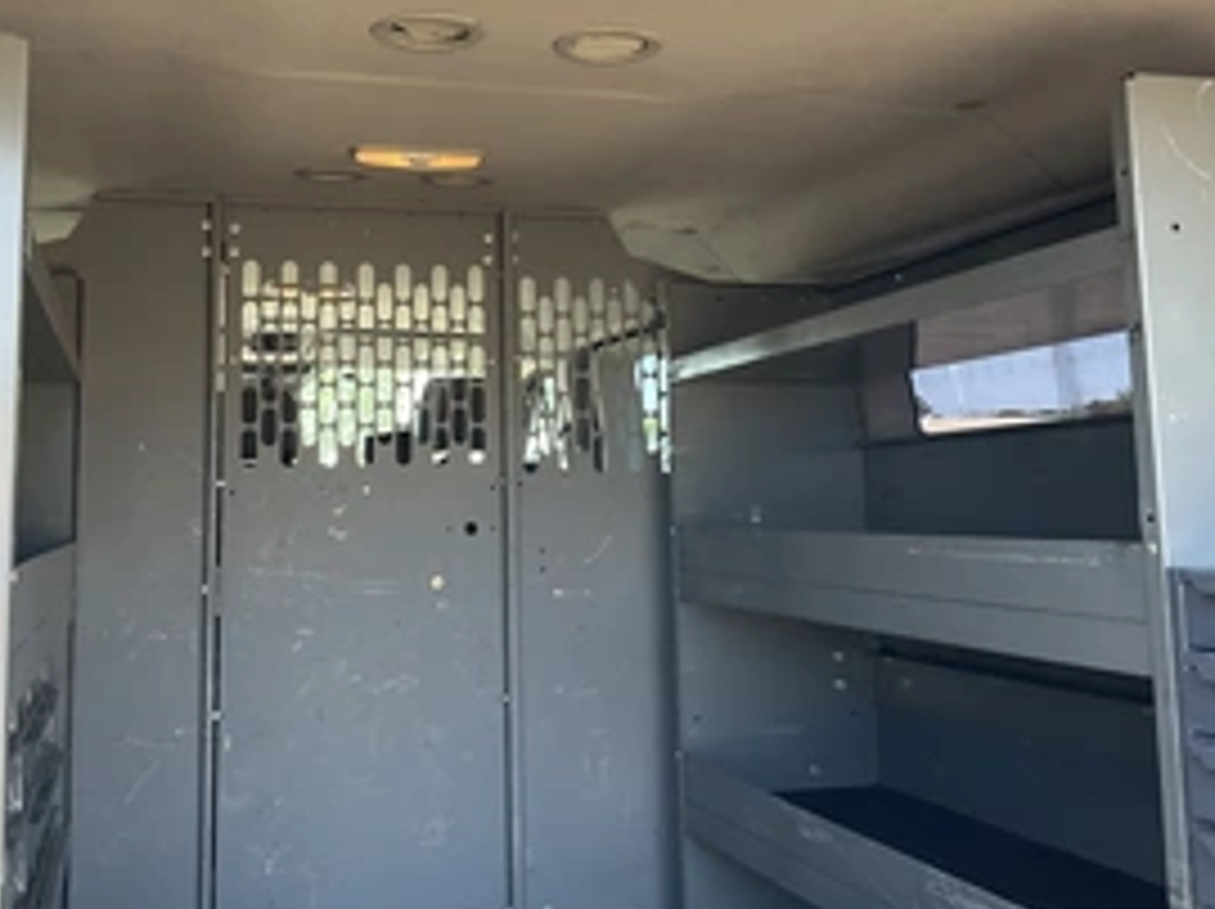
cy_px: 292
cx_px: 580
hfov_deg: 43.9
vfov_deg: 33.2
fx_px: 1508
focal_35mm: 43
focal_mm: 3
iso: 40
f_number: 1.8
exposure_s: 1/122
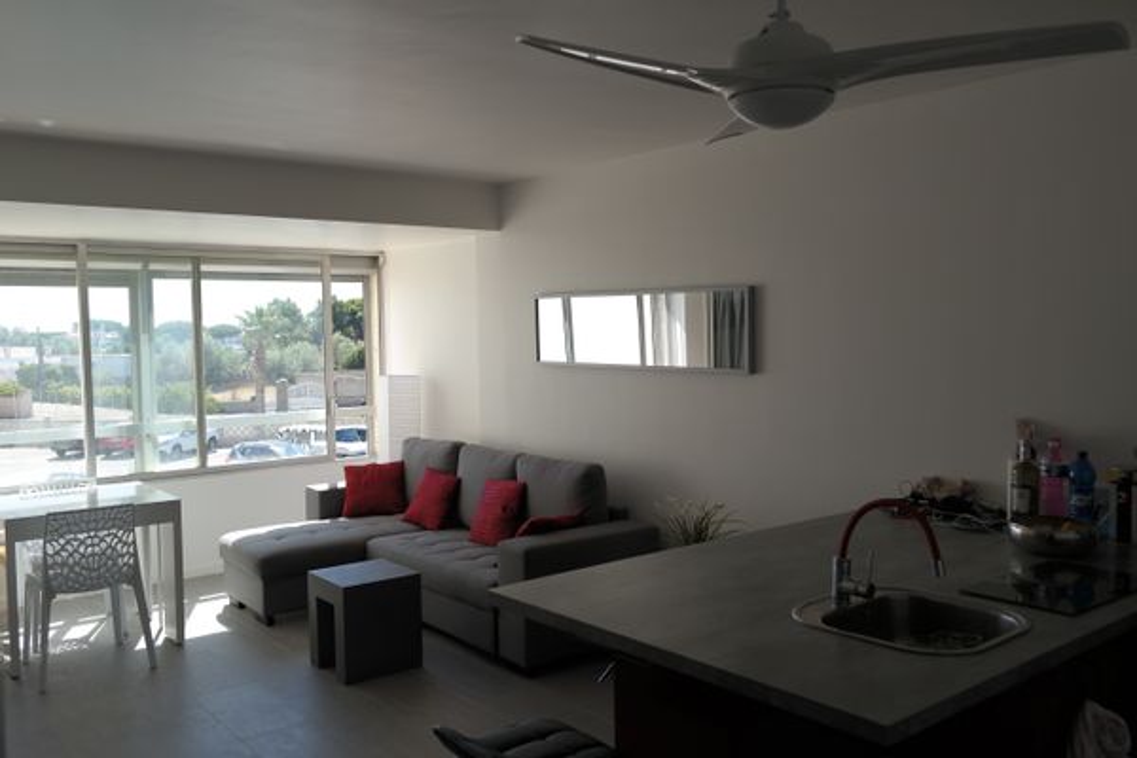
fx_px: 947
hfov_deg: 61.9
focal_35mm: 30
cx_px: 568
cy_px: 379
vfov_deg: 43.6
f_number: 5
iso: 100
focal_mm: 20
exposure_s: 1/180
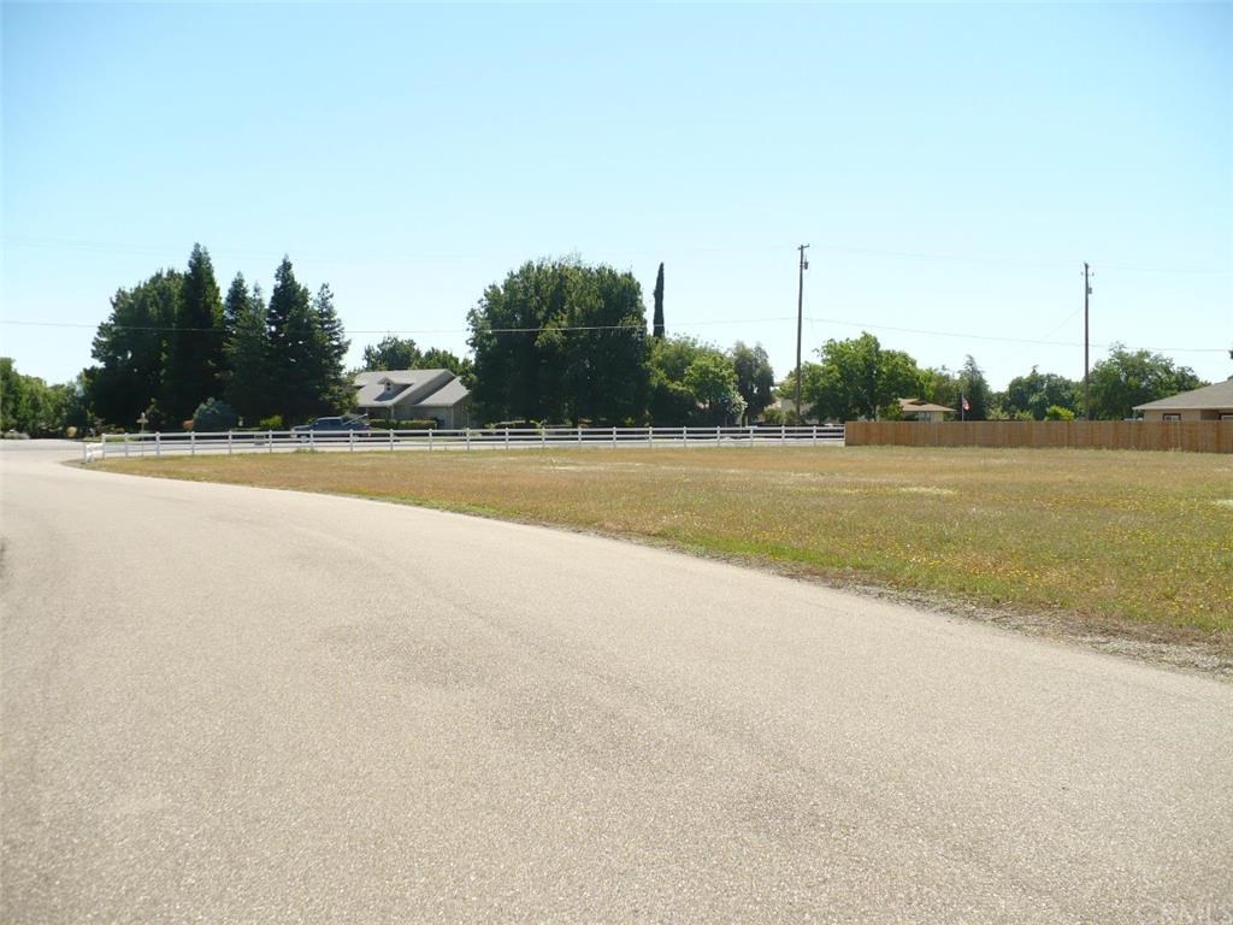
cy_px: 462
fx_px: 1318
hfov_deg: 50.1
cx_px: 616
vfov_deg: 38.7
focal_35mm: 37
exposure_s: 1/1000
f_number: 2.8
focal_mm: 6.1
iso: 100
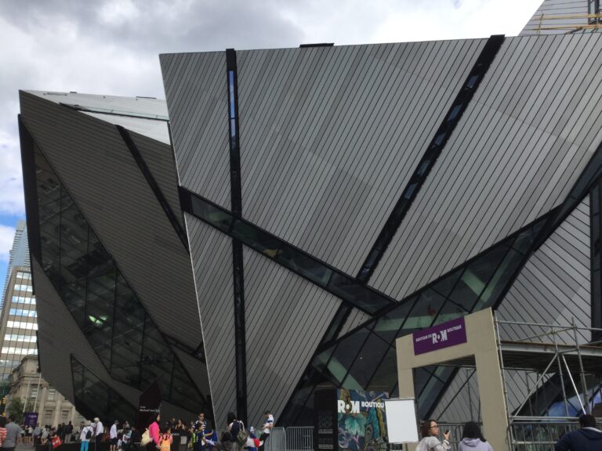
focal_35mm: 31
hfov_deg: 58.4
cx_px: 301
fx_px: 539
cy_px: 226
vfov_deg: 45.4
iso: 25
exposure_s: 1/485
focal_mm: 3.3
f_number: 2.4
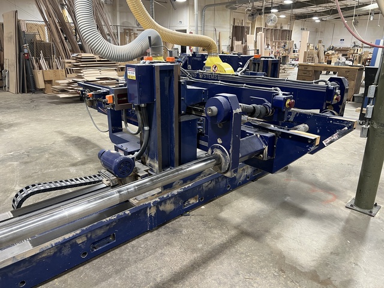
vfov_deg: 53.1
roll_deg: +0.1
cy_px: 144
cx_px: 192
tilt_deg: -20.1
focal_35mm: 26
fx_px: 288
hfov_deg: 67.3
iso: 125
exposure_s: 1/60
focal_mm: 5.7
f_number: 1.5
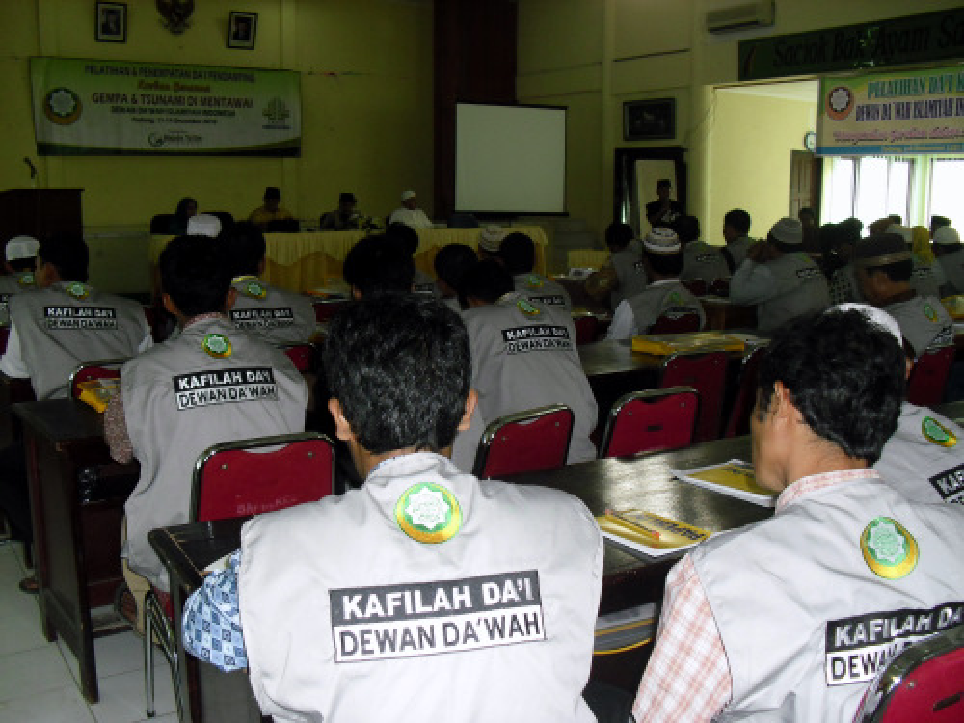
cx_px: 482
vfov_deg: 39.7
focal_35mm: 36
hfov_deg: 51.4
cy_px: 362
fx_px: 1003
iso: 200
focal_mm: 6.3
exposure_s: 1/125
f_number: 3.1
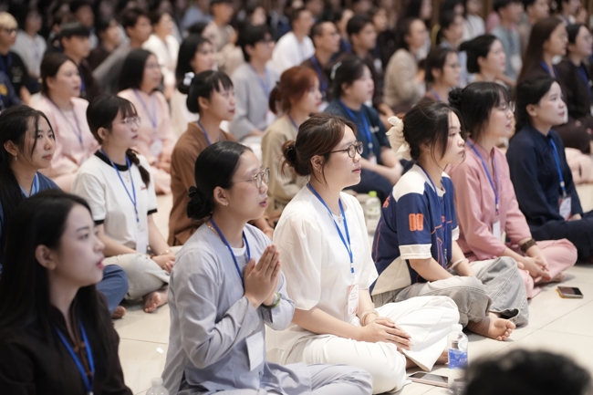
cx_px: 296
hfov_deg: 21.7
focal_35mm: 94
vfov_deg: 14.5
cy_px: 198
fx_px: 1548
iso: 4000
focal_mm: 94
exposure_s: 1/320
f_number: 2.8
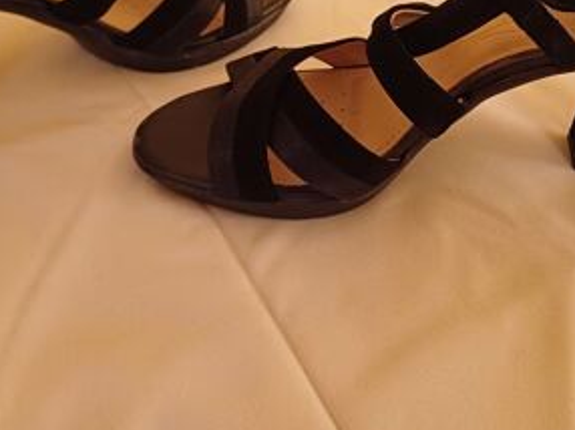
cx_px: 271
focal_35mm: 42
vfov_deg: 33.3
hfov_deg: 44.8
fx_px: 697
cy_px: 84
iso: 400
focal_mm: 4.65
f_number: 1.8
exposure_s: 1/25
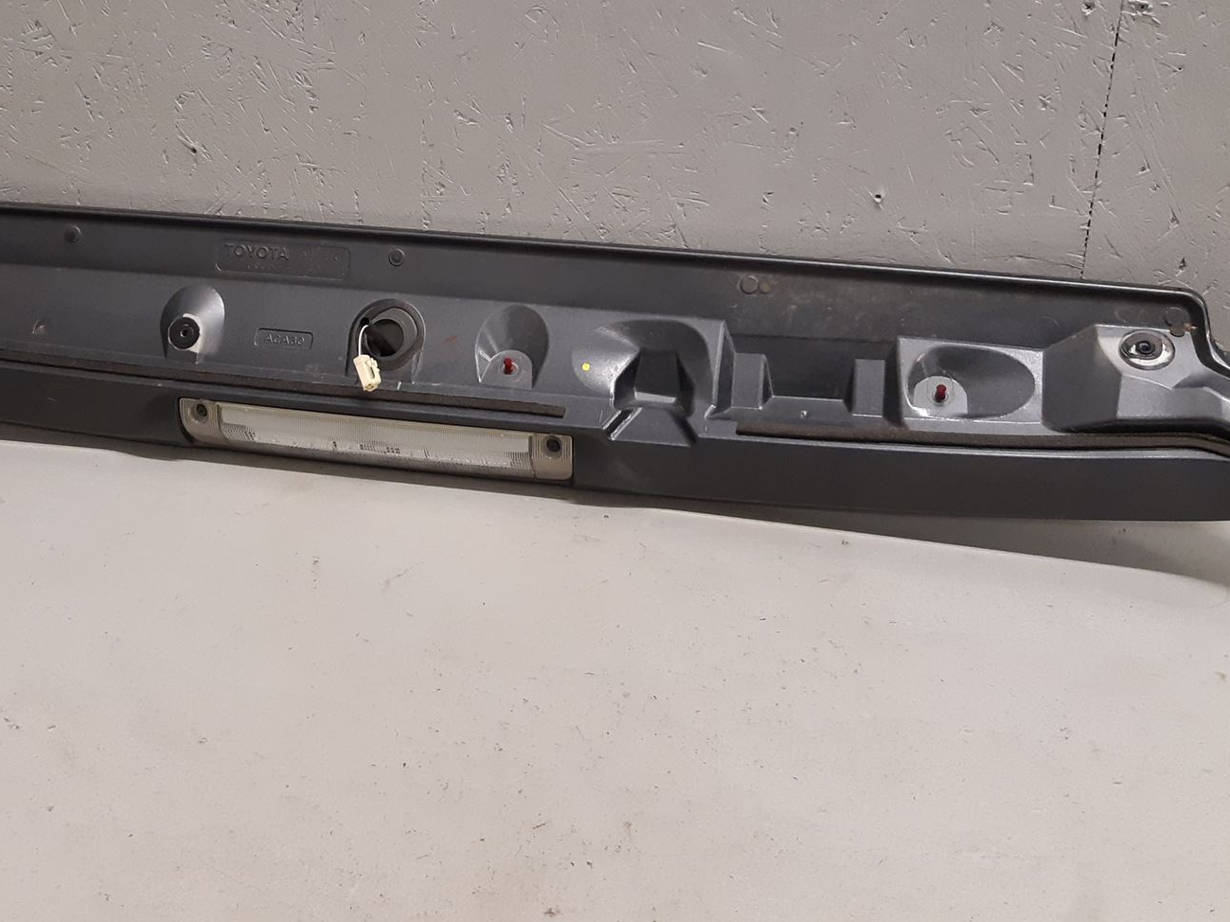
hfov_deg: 45.5
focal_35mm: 41
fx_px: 1457
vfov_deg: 34.8
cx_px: 487
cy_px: 306
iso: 200
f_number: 1.7
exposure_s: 1/50
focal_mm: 3.93
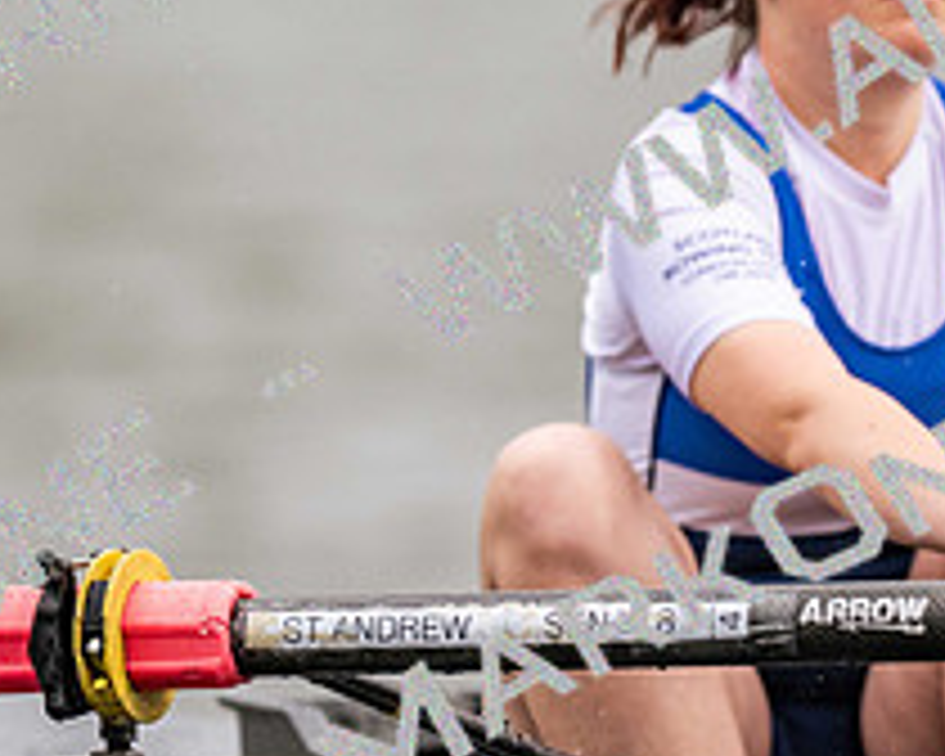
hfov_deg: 1.2
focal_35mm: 1555
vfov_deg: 1.0
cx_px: 945
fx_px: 43491
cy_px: 358
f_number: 4
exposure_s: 1/2500
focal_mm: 600
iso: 720
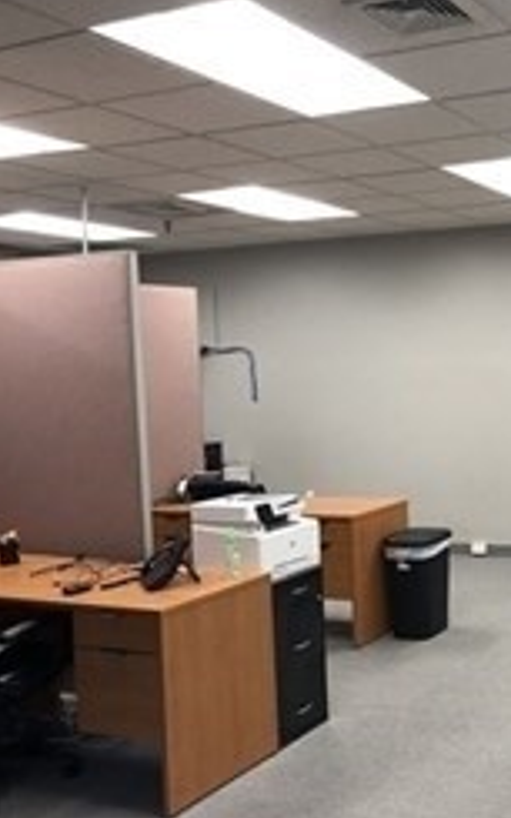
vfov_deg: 47.2
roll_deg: +1.9
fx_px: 936
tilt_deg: -2.6
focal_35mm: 42
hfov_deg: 28.1
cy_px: 411
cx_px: 544
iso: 40
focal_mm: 3.99
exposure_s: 1/25
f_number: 1.8
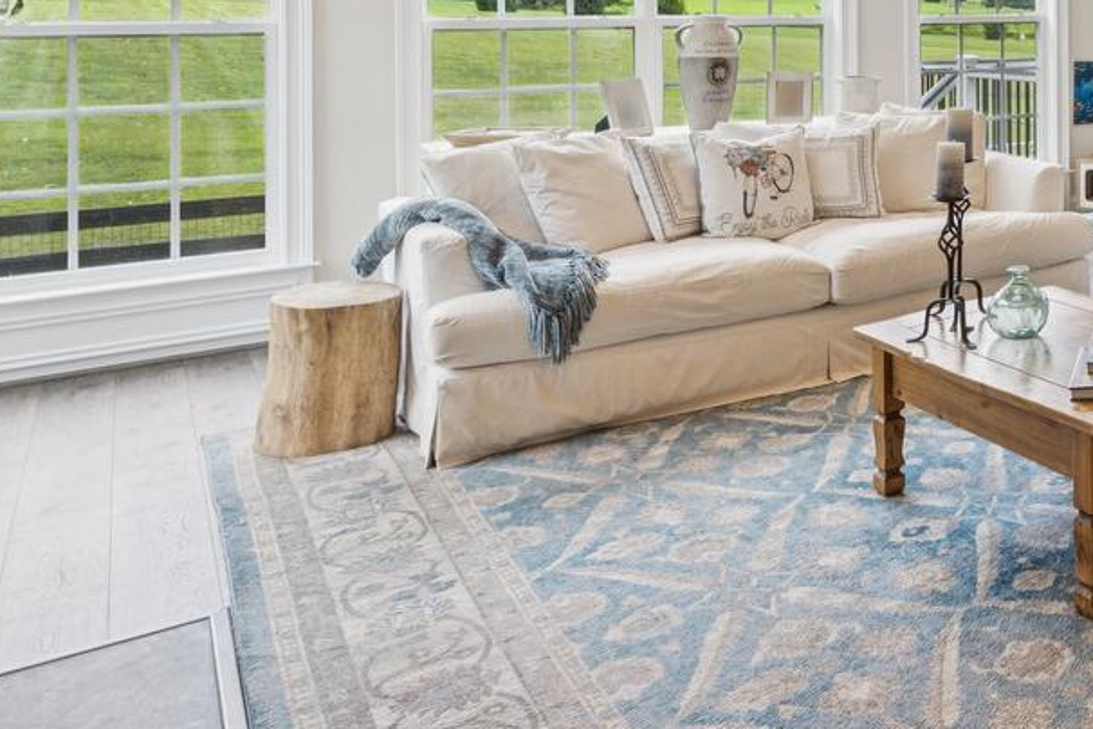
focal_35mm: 39
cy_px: 38
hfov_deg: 39.4
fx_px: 1190
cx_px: 1228
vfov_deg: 32.0
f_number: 10
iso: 250
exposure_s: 1/15
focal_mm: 16.5
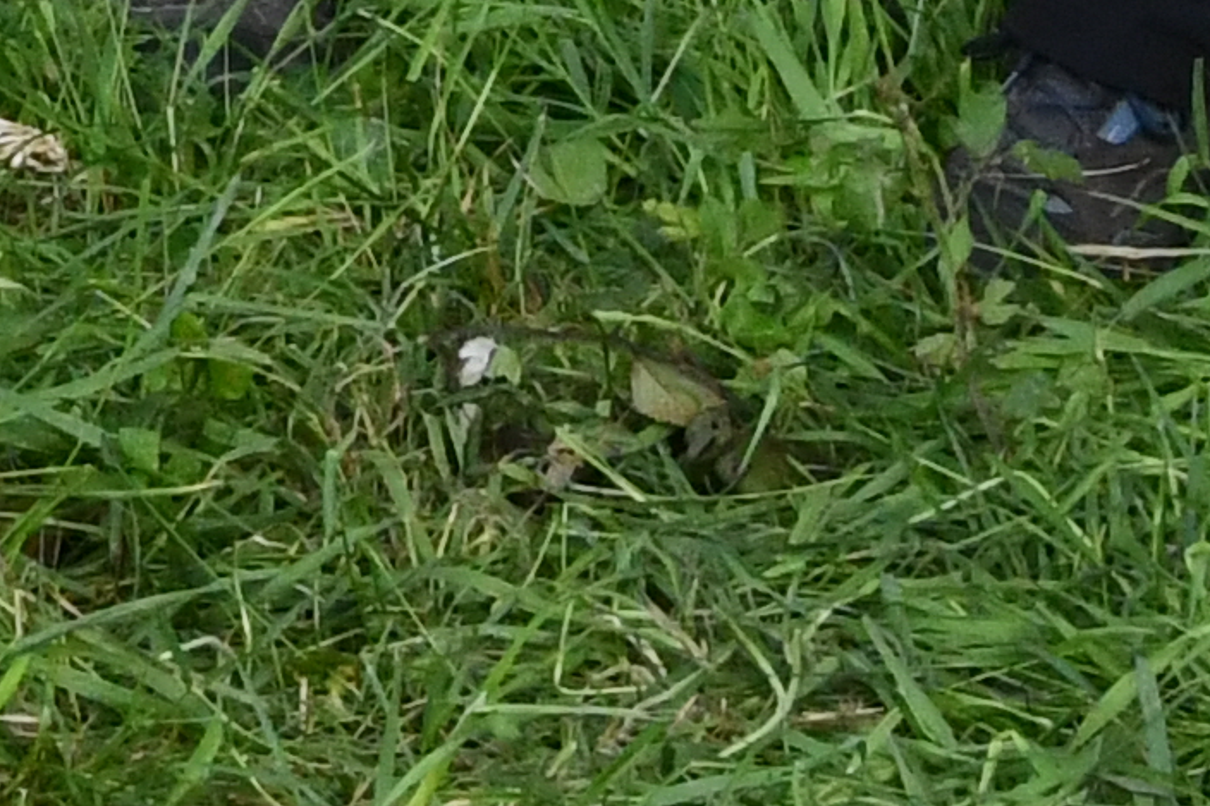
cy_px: -1854
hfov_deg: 5.6
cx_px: -1528
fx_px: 11962
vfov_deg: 3.7
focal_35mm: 356
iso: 1600
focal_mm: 30
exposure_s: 1/400
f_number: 10
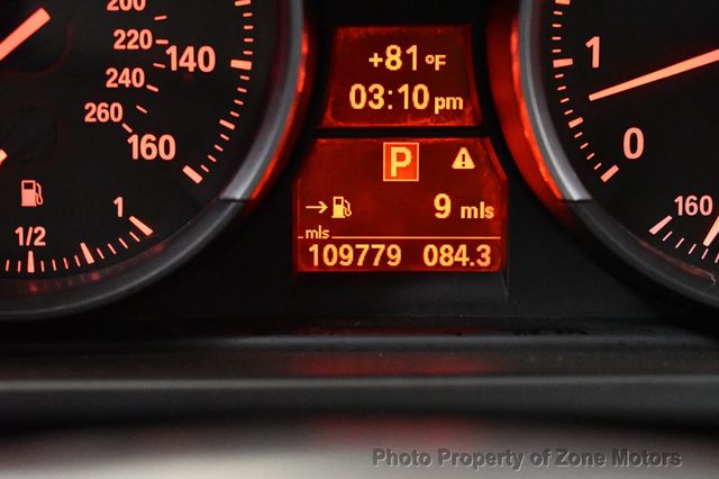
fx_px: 1637
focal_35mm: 82
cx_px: 360
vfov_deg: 16.6
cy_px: 240
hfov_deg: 24.8
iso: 11400
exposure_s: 1/60
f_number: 5.6
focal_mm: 55
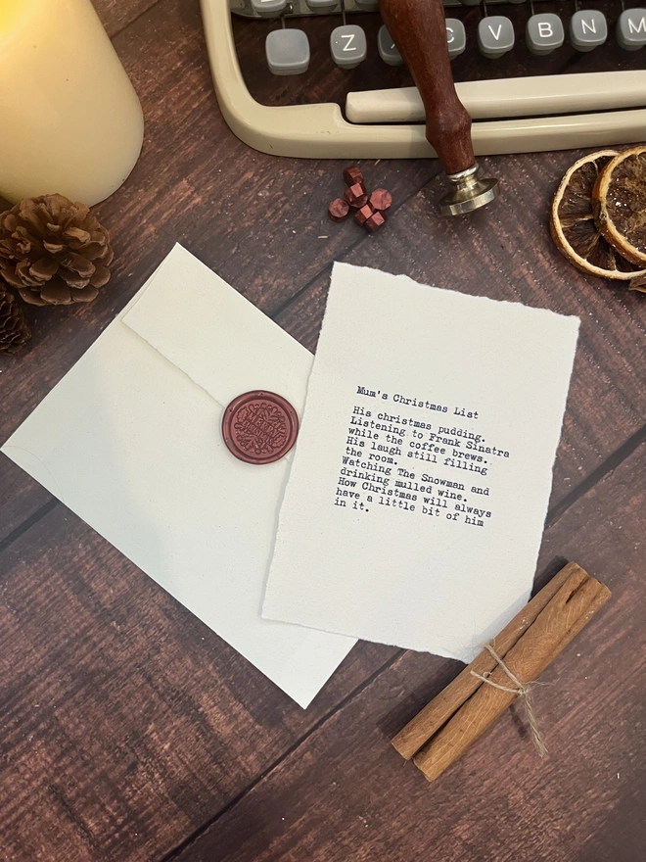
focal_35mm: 26
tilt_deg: -86.8
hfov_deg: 53.1
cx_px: 323
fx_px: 647
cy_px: 431
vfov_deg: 67.3
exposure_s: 1/50
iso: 100
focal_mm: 5.1
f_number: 1.6
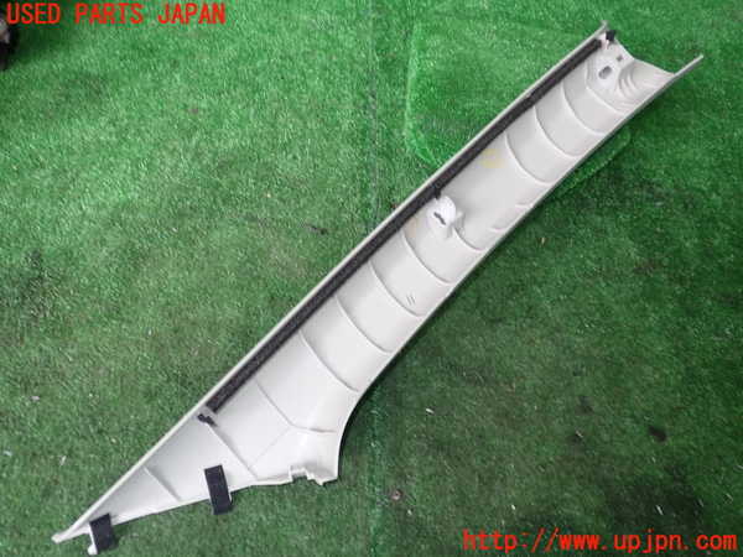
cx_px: 372
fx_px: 644
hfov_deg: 60.0
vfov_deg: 46.8
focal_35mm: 30
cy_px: 278
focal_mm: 5.4
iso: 200
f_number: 2.3
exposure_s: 1/30
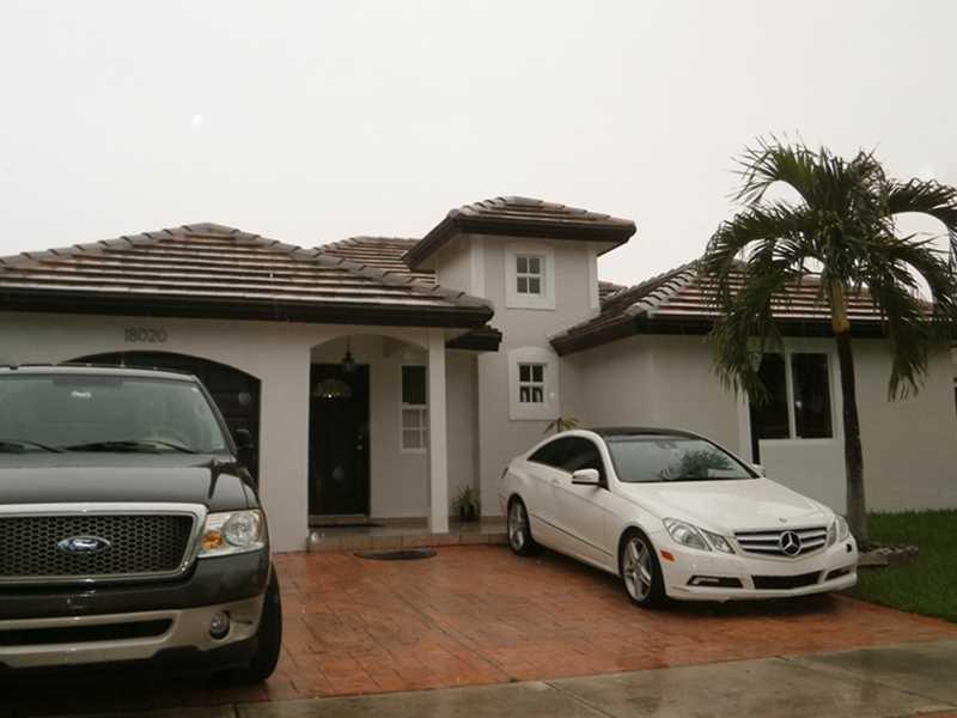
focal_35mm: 26
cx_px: 478
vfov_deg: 53.1
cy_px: 359
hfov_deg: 67.3
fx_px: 719
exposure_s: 1/100
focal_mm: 4.7
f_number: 2.8
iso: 100
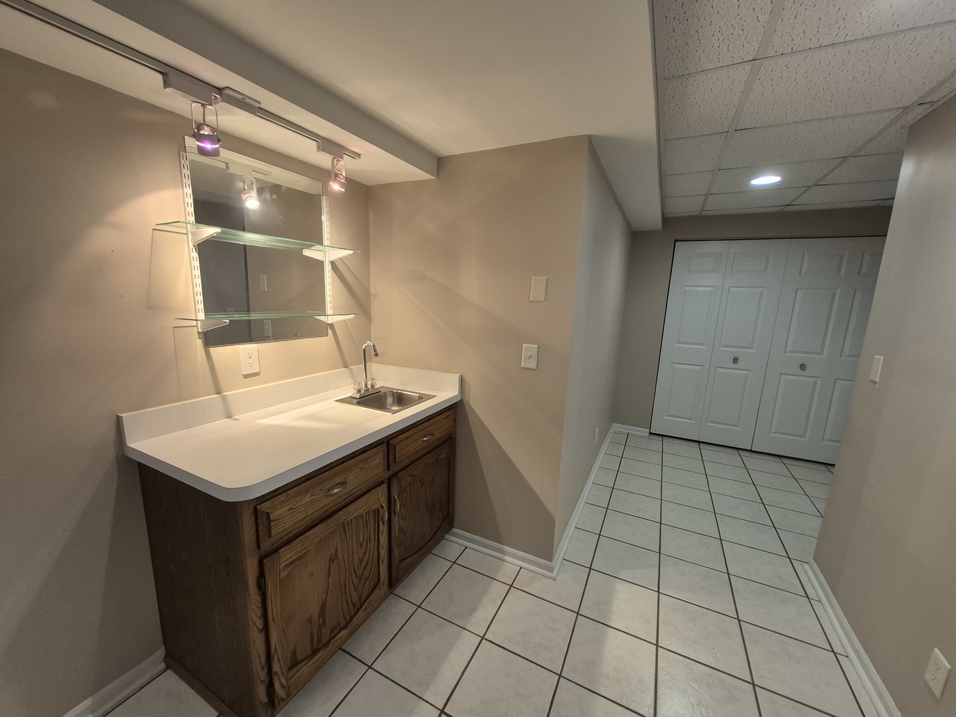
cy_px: 358
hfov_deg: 106.2
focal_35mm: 13
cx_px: 478
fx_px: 359
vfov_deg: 89.9
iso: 100
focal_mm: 1.74
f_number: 2.2
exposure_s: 1/60
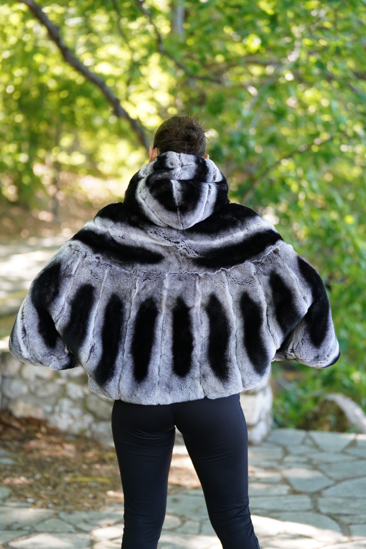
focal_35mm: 75
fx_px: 1144
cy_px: 274
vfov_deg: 27.0
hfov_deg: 18.2
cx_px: 183
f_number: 2.8
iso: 640
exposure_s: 1/320
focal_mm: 75
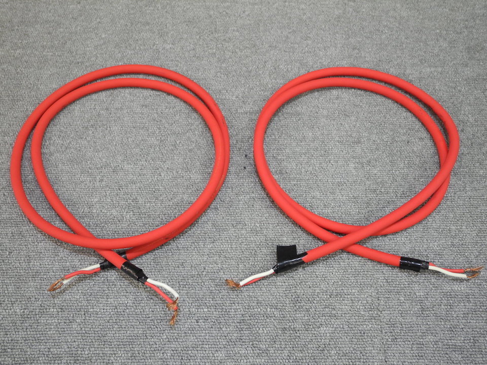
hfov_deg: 45.8
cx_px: 244
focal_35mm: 41
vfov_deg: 35.1
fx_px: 577
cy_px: 182
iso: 238
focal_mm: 8.8
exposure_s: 1/30
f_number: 3.2
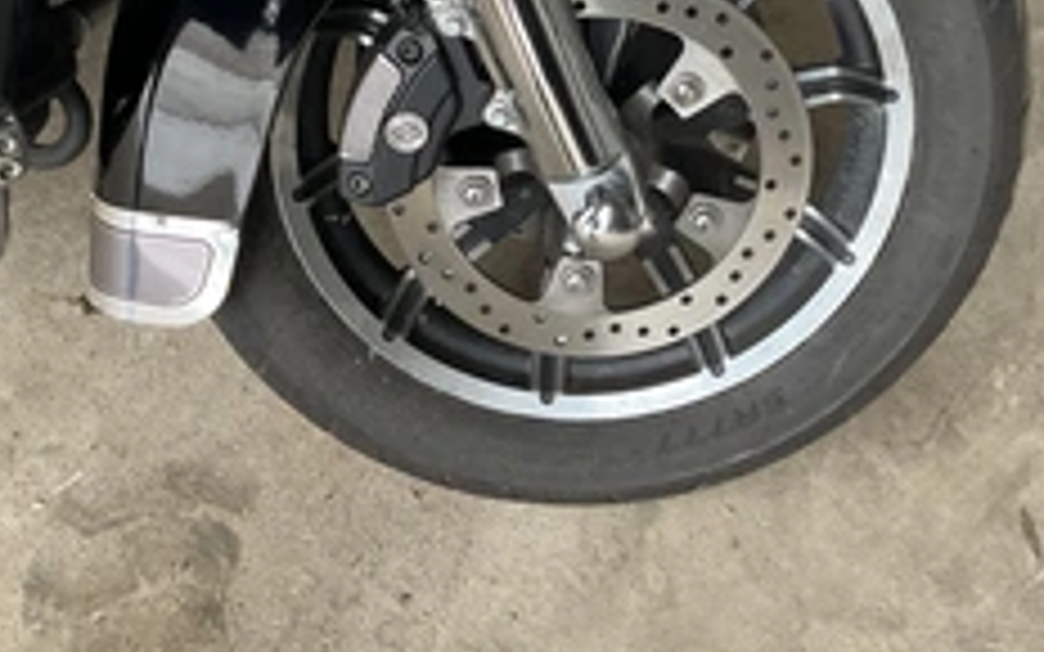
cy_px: 63
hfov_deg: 38.2
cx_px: 522
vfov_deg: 23.7
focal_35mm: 53
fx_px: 1508
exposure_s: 1/122
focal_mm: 3
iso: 64
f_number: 1.8
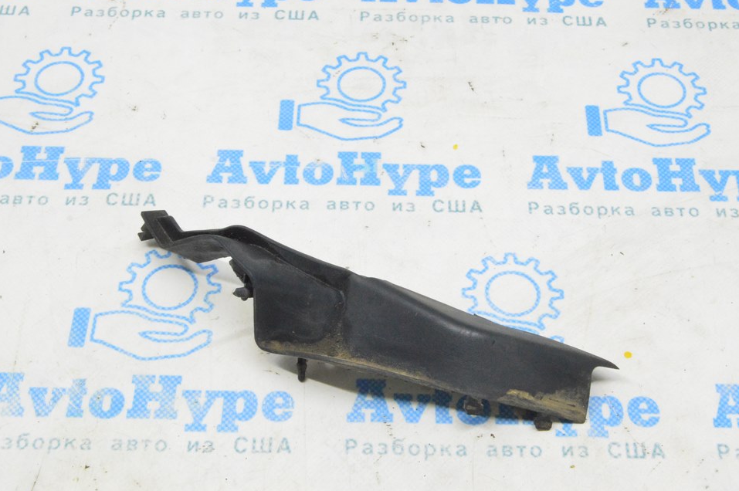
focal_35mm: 61
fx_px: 1251
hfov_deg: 32.9
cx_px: 392
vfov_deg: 22.2
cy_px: 254
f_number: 20
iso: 6400
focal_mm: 38
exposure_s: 1/15
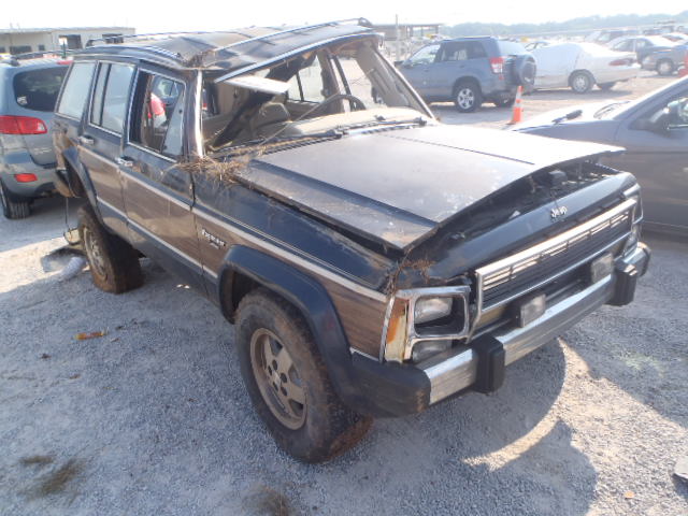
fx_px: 557
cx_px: 344
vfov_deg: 49.7
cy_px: 258
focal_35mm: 28
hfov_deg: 63.4
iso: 80
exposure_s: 1/250
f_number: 4.5
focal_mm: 5
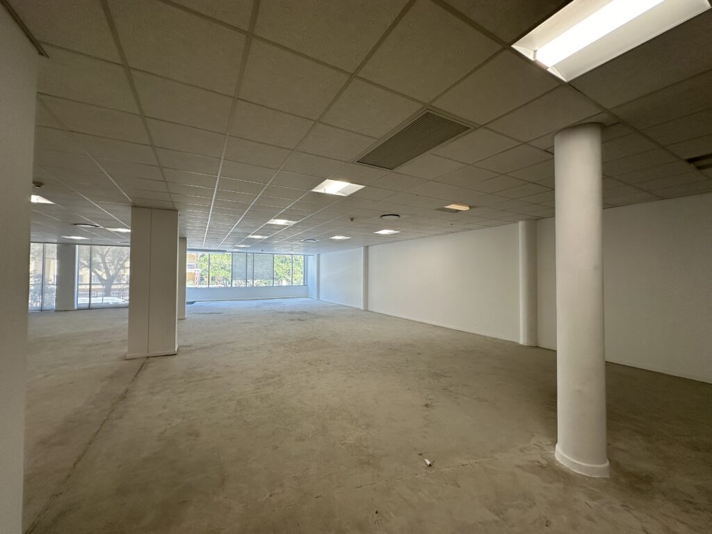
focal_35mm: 14
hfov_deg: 102.1
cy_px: 267
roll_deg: +0.9
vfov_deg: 85.7
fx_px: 288
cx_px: 356
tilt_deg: +2.3
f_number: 2.2
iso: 64
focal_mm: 2.22
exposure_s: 1/121
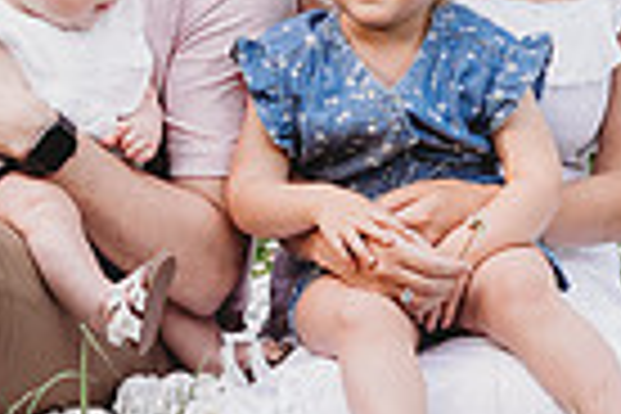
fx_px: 6606
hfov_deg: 5.4
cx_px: 300
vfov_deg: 3.6
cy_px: -77
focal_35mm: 383
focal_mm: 85
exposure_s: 1/250
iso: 100
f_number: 2.2
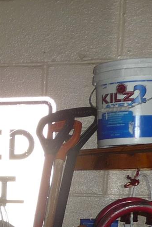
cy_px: 303
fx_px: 741
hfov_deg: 10.5
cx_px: -173
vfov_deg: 16.4
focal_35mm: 117
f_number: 3.3
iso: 100
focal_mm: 4.7
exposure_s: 1/30
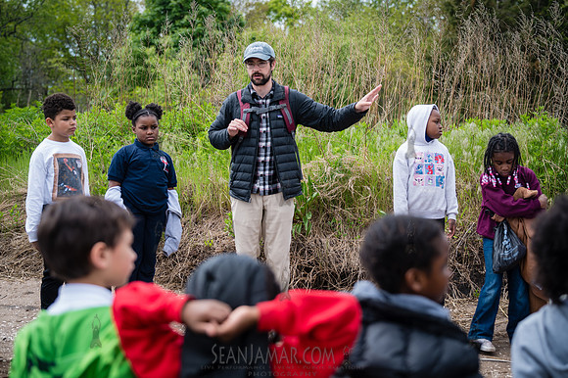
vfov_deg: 24.6
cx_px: 284
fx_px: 867
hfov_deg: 36.3
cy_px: 189
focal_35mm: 55
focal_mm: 55
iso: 80
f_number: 2.8
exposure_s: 1/800
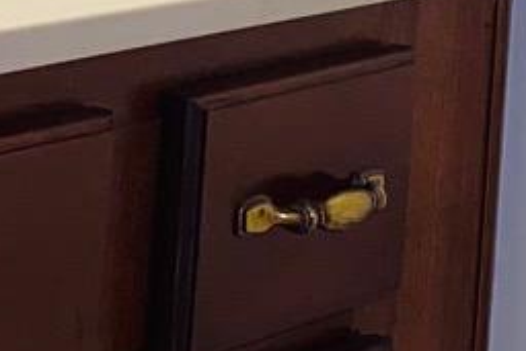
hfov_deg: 9.6
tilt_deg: -3.6
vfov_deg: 6.3
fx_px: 3114
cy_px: -310
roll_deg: -3.7
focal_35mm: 213
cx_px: 444
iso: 32
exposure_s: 1/28
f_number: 1.8
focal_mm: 4.25
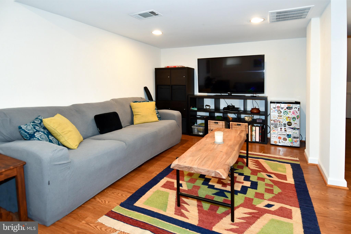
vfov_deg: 67.4
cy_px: 117
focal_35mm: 18
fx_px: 175
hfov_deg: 90.0
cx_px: 176
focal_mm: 12
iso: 900
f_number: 4
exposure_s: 1/60
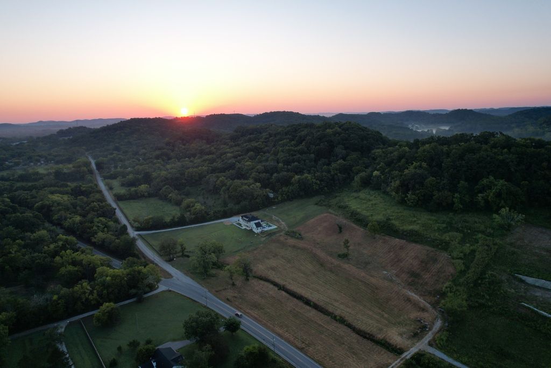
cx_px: 276
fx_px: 337
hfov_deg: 78.6
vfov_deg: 57.2
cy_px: 184
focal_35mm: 22
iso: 100
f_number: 2.8
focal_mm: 8.38
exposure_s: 1/250
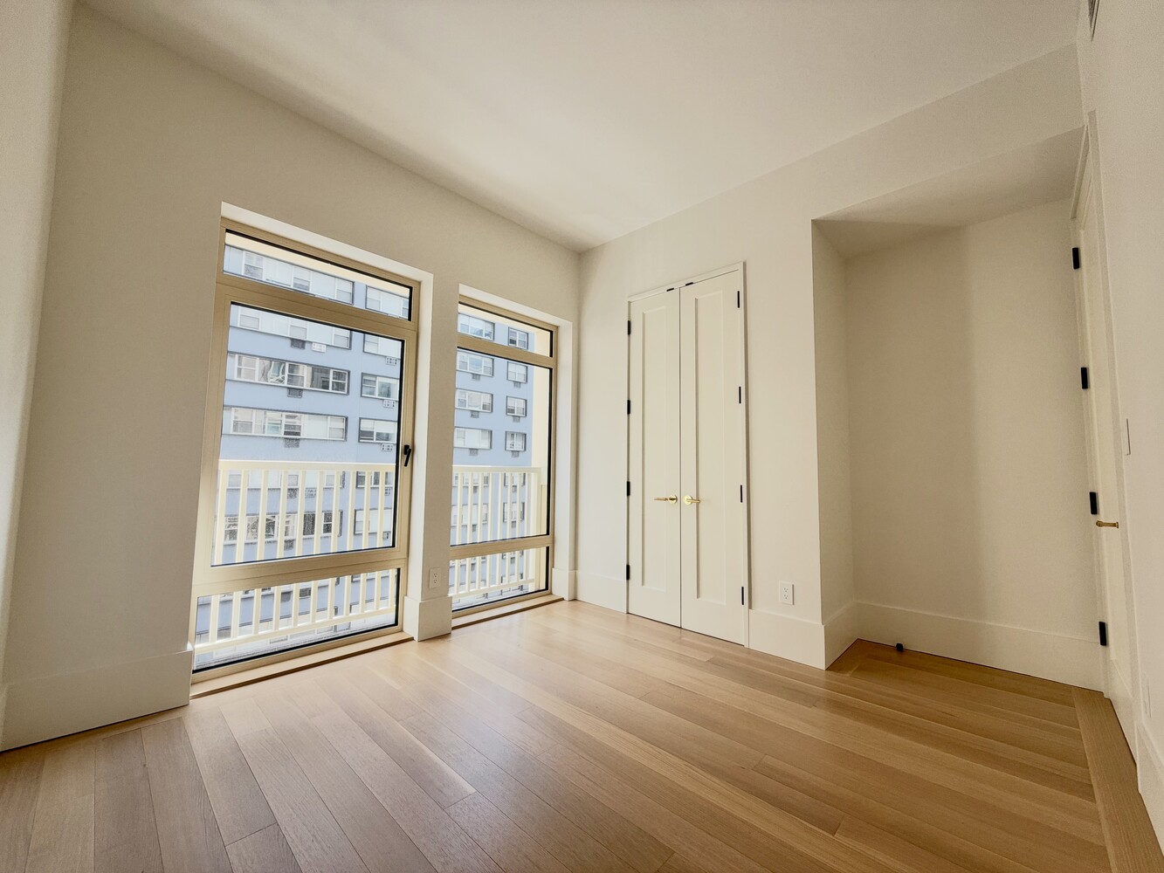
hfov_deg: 102.1
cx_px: 582
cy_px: 436
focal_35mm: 14
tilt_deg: +4.3
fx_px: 471
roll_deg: -0.5
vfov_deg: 85.7
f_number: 2.2
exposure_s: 1/121
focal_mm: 2.22
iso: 50
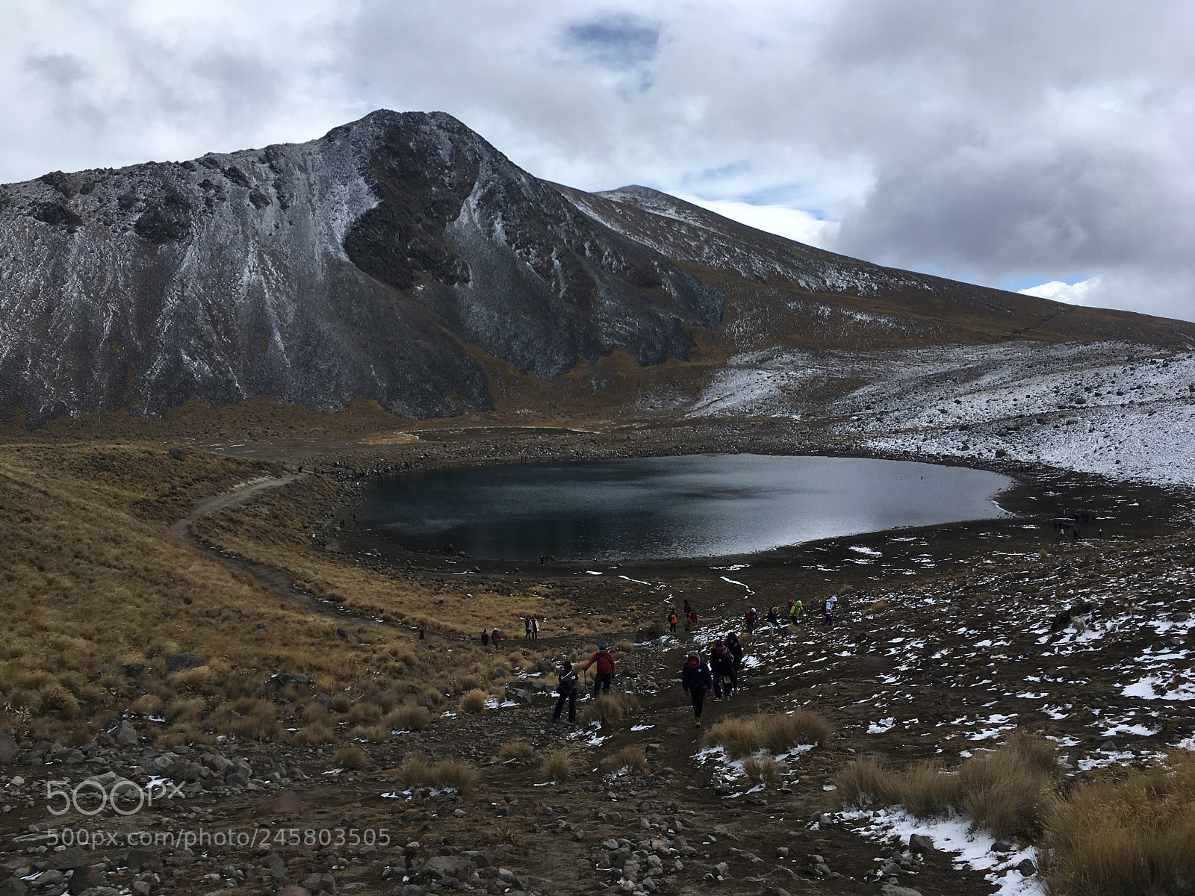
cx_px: 598
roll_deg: +0.9
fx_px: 1001
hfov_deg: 61.7
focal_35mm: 29
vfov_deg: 48.2
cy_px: 448
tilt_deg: -4.9
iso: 25
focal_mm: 4.15
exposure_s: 1/2137
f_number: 2.2
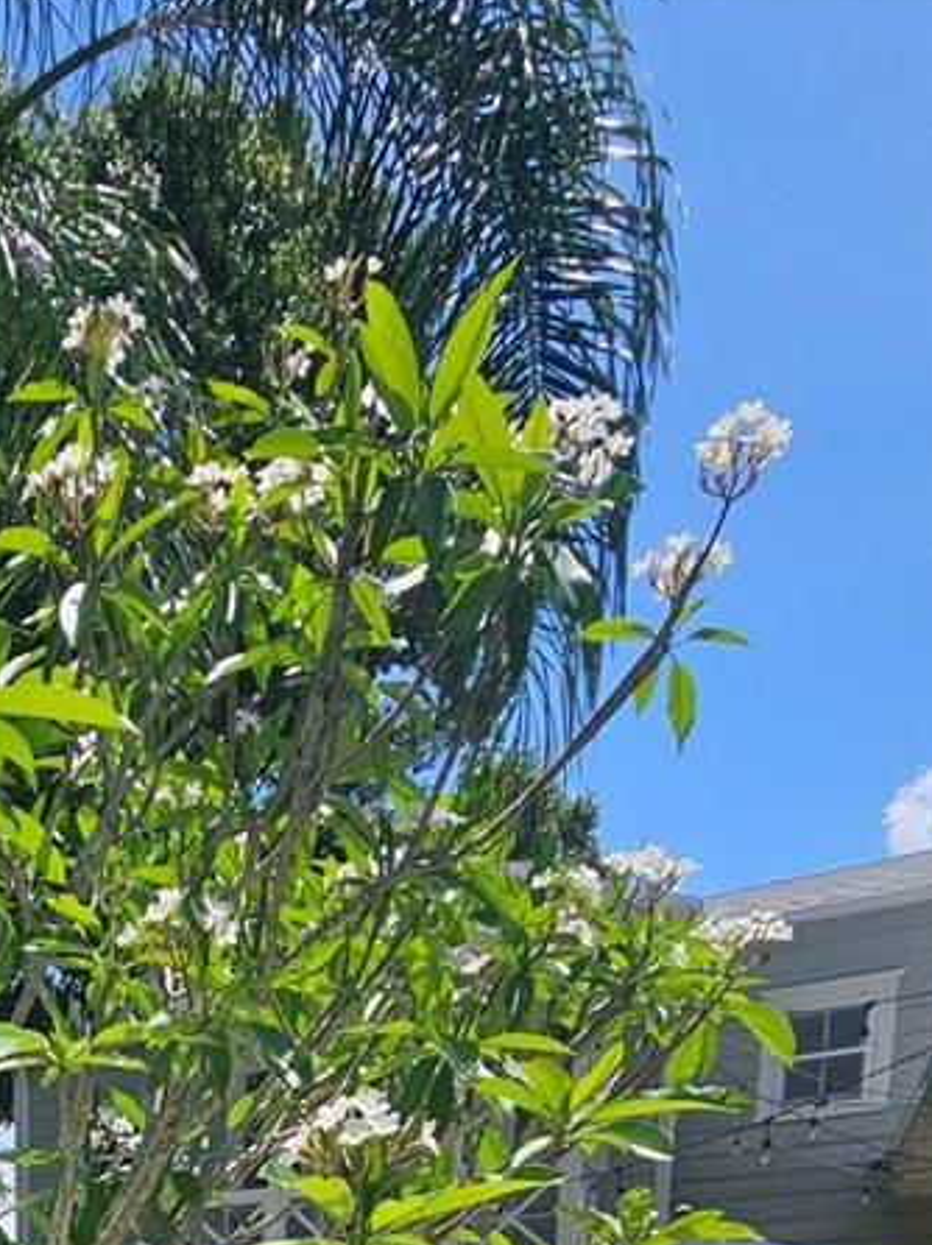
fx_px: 1258
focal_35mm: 35
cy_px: 1658
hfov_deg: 34.1
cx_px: -140
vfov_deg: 34.6
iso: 50
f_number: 2.2
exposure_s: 1/3001
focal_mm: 2.2
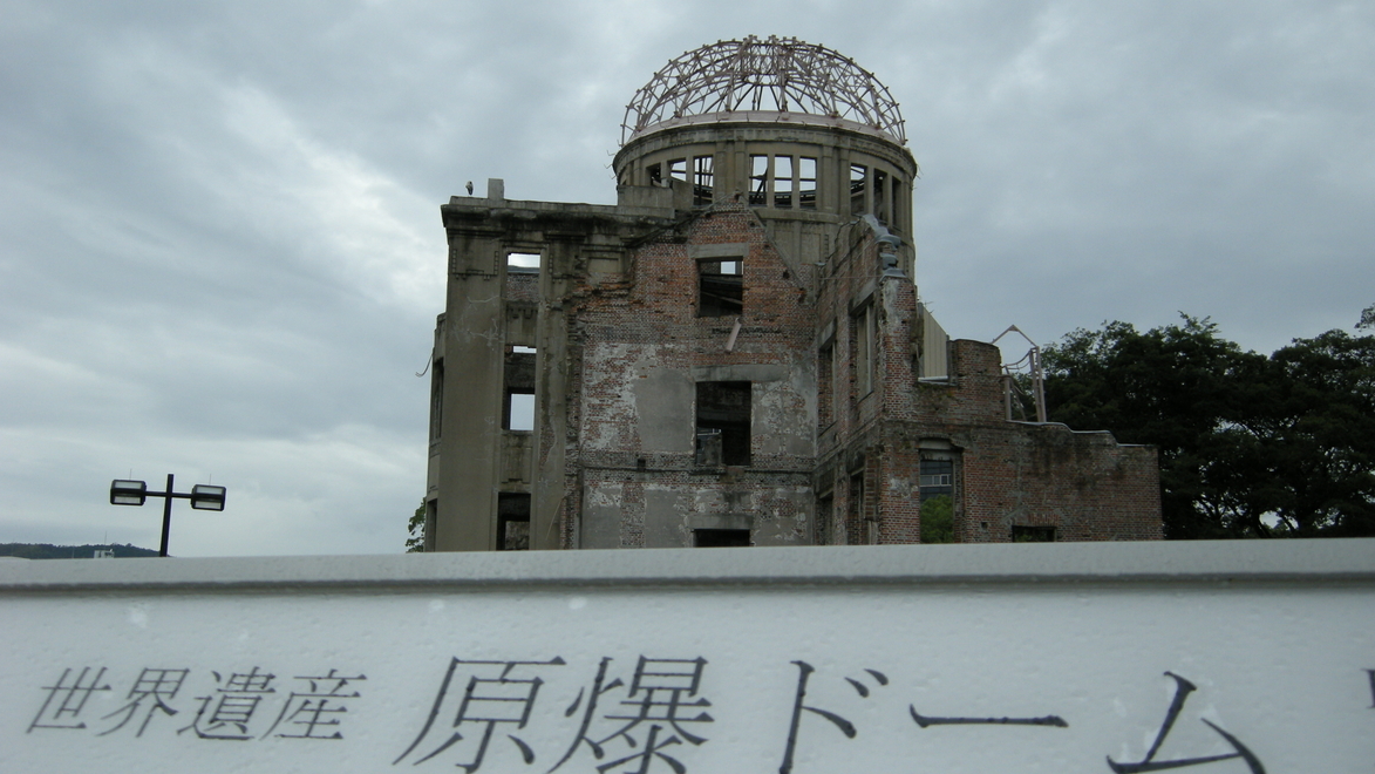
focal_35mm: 39
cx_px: 695
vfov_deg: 30.4
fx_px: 1422
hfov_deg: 51.6
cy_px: 415
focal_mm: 7.5
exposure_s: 1/1000
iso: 88
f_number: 2.7
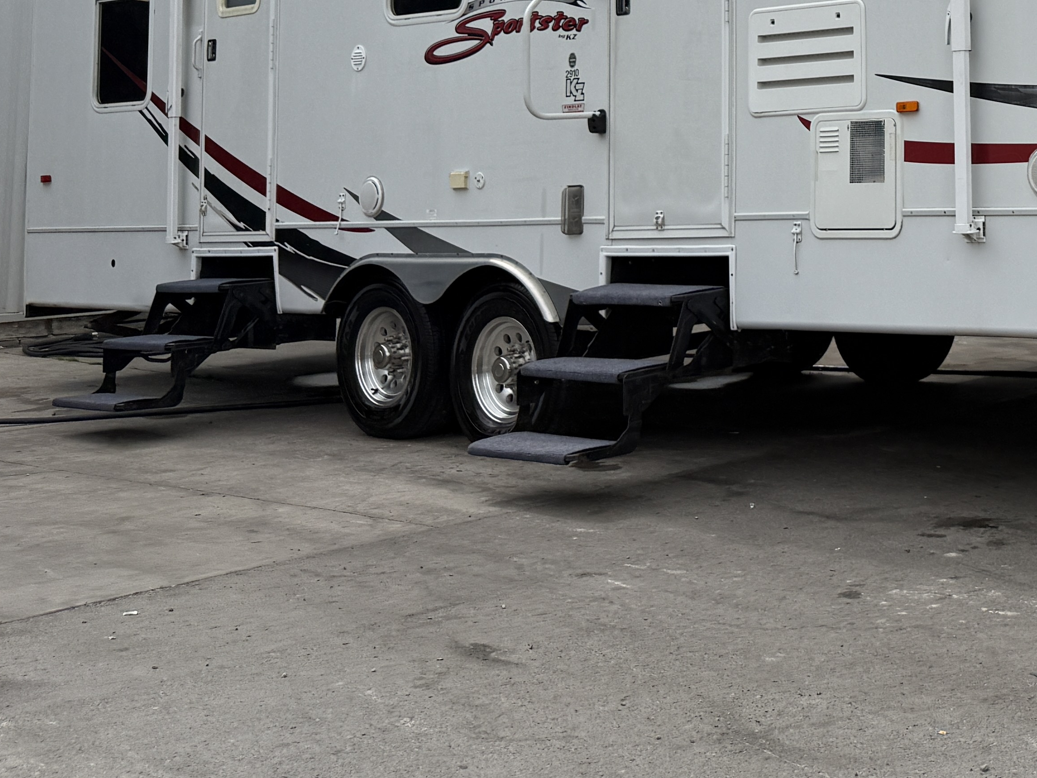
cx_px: 1140
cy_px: -87
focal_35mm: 59
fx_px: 1767
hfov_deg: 29.5
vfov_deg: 23.3
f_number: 1.78
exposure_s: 1/6711
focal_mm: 6.76
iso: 80
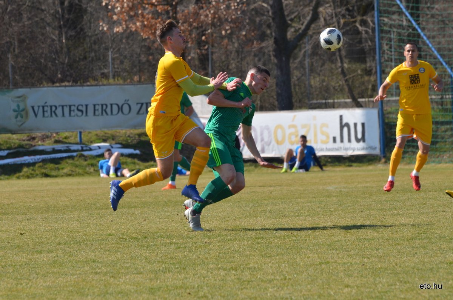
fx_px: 4333
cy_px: 150
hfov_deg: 6.0
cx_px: 226
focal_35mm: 345
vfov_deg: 4.0
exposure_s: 1/1000
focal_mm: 230
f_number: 8
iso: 500
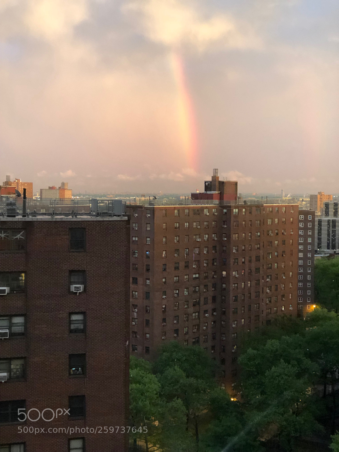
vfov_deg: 33.8
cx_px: 170
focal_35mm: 57
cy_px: 226
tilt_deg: -3.1
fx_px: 744
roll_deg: -0.2
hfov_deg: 25.7
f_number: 2.8
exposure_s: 1/59
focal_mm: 6.6
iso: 500
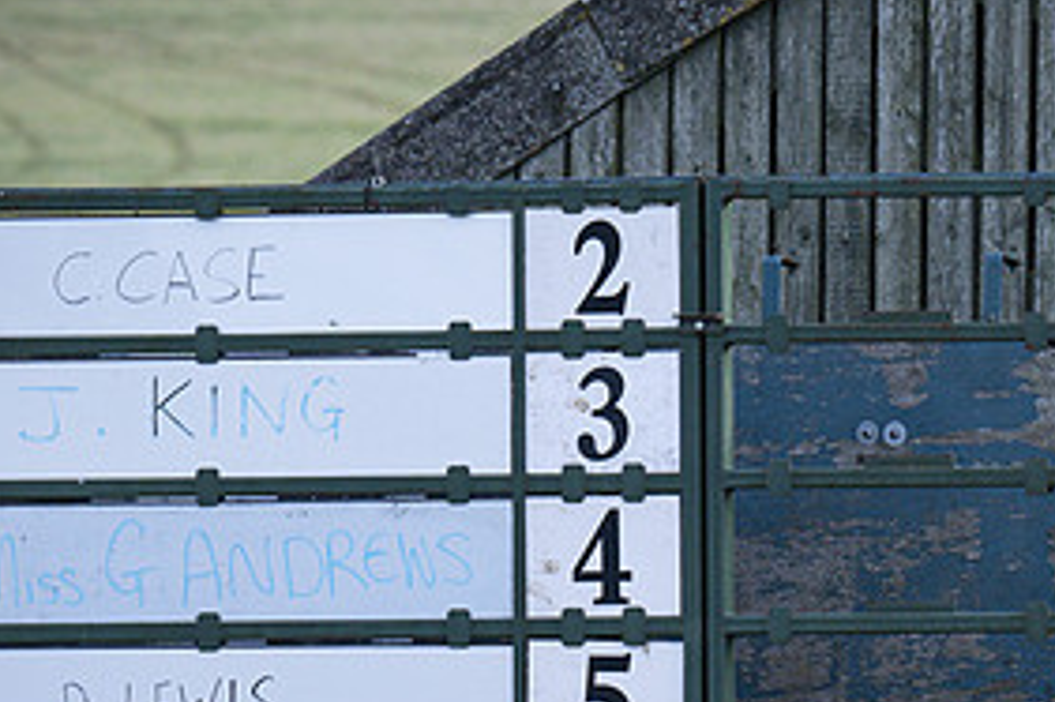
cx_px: 603
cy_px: 435
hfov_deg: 2.0
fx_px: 29727
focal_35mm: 1015
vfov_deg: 1.4
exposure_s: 1/500
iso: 400
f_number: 5
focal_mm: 200
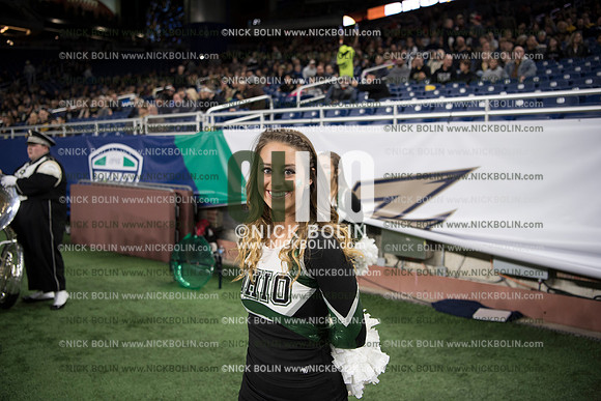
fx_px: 534
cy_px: 200
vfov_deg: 41.1
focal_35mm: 32
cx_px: 300
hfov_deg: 58.7
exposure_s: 1/800
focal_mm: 32
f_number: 2.8
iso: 1250
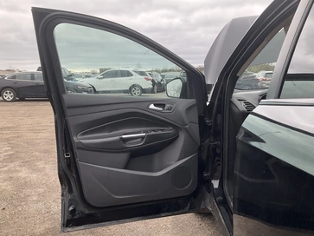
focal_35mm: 32
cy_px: 128
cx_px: 157
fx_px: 290
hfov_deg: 56.8
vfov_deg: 44.1
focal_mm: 3
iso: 25
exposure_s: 1/324
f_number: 1.8
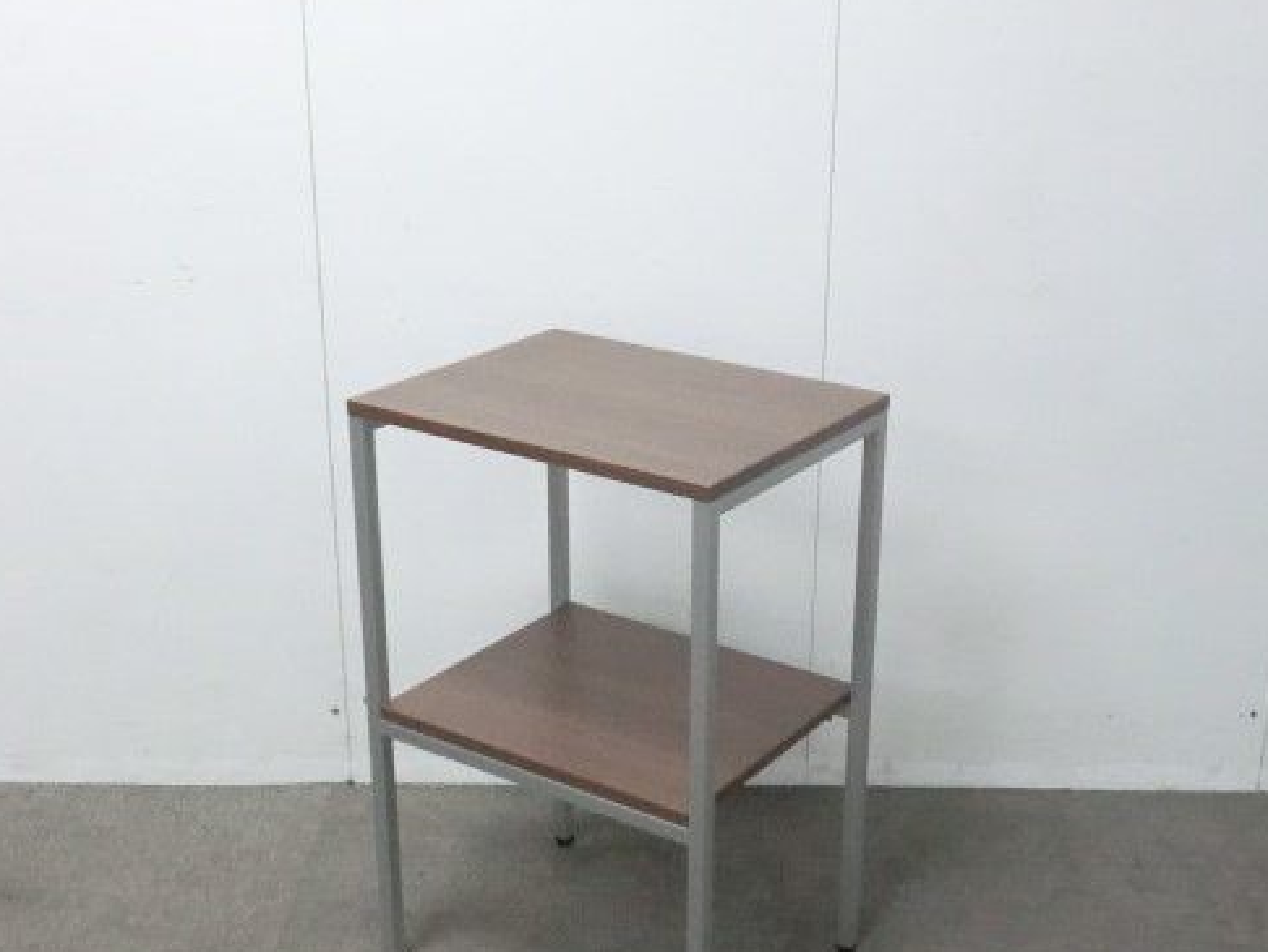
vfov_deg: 29.1
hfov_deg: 38.1
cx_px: 694
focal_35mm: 50
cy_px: 527
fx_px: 1832
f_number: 3.9
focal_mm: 6.9
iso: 800
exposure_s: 1/50
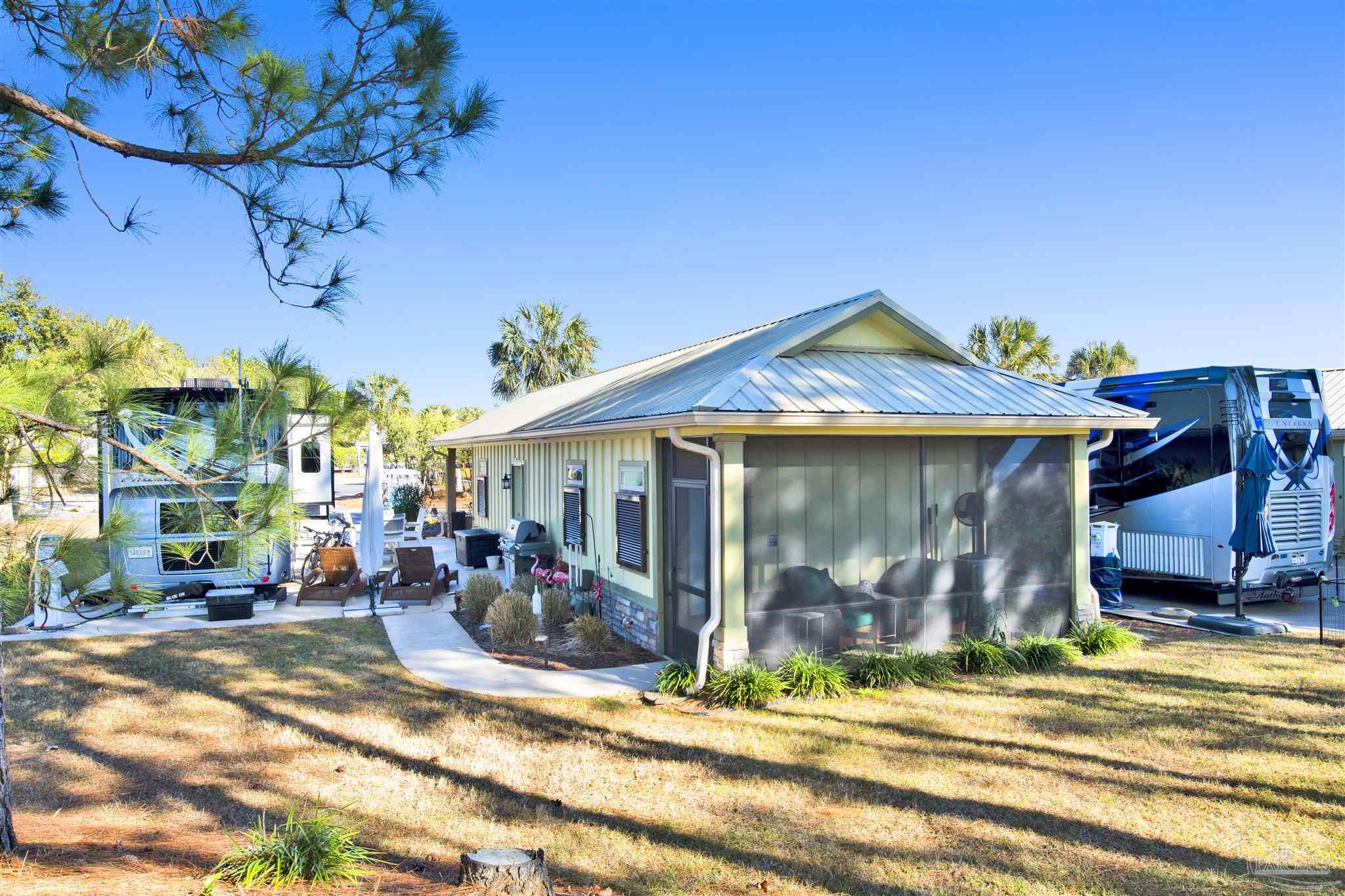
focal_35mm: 23
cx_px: 672
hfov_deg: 76.1
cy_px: 448
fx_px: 859
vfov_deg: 55.1
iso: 200
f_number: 11
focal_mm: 23
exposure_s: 1/100
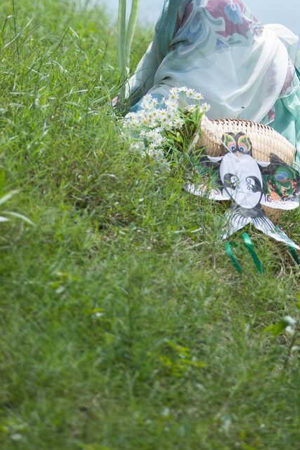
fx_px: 6996
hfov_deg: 2.5
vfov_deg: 3.7
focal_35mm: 560
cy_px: -167
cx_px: 264
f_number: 2.8
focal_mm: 200
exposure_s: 1/1600
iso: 100
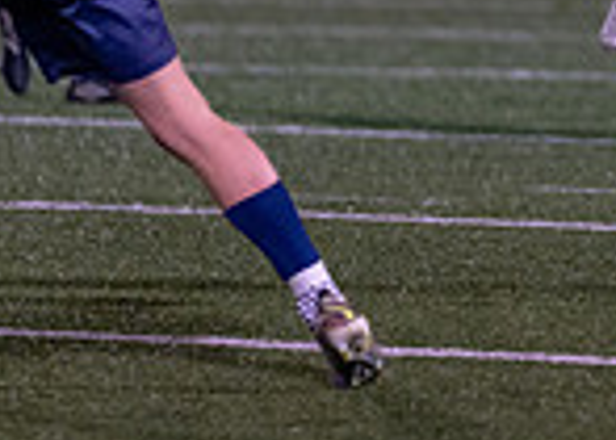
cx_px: 823
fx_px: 15640
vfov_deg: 1.6
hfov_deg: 2.3
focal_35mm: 894
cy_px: -242
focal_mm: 188
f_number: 2.8
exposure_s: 1/1000
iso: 2000
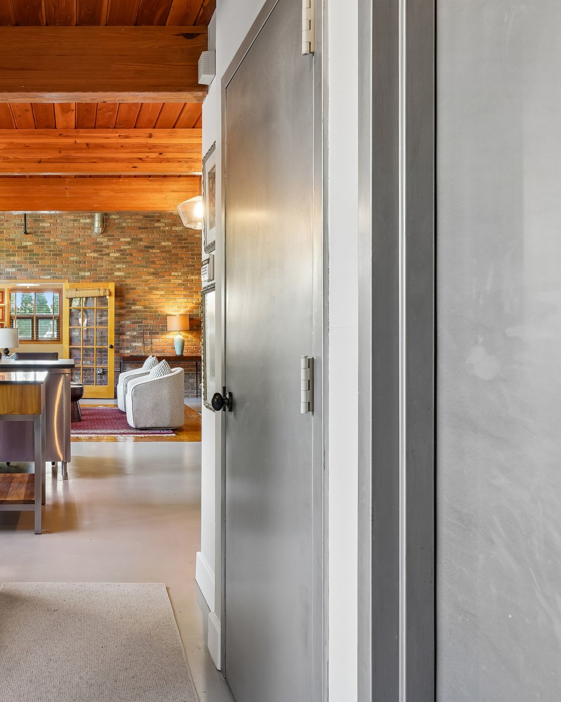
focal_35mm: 29
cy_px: 345
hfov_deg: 46.0
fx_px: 602
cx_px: 73
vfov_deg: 60.4
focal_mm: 20
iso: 160
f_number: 10
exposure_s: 1/2.5
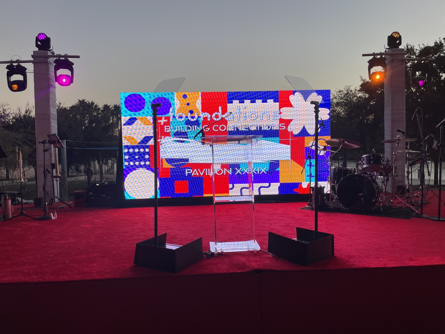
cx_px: 222
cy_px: 167
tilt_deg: -3.6
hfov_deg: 67.3
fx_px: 334
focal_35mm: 26
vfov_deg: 53.1
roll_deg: +1.6
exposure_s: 1/226
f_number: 1.6
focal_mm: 4.2
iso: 32
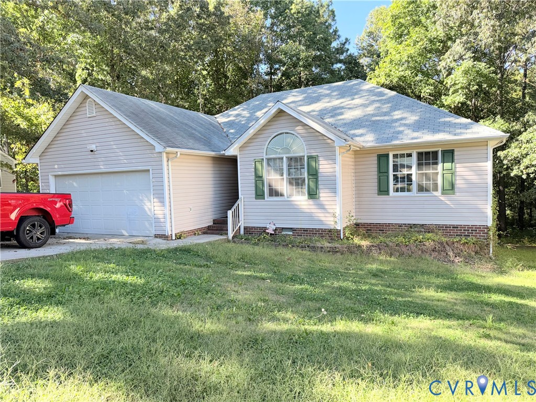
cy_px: 201
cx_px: 268
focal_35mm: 24
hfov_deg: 71.6
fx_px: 372
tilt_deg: -4.0
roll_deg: +2.1
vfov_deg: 56.8
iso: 100
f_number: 1.78
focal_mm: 6.76
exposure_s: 1/805
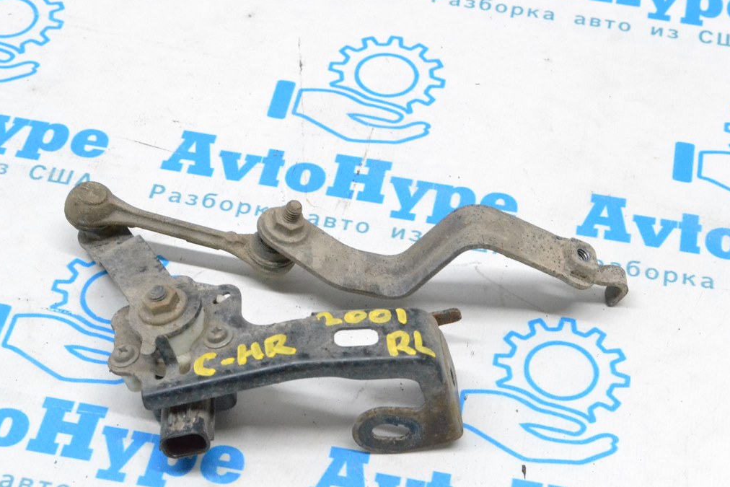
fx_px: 1693
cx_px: 365
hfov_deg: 24.3
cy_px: 241
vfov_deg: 16.4
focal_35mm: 84
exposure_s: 1/100
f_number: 13
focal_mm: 55
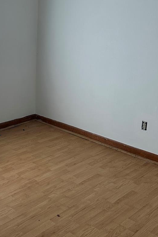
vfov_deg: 40.0
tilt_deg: -12.4
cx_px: 26
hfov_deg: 26.9
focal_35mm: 49
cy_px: 84
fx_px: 322
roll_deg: -1.3
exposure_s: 1/150
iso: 64
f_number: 1.78
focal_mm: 6.86
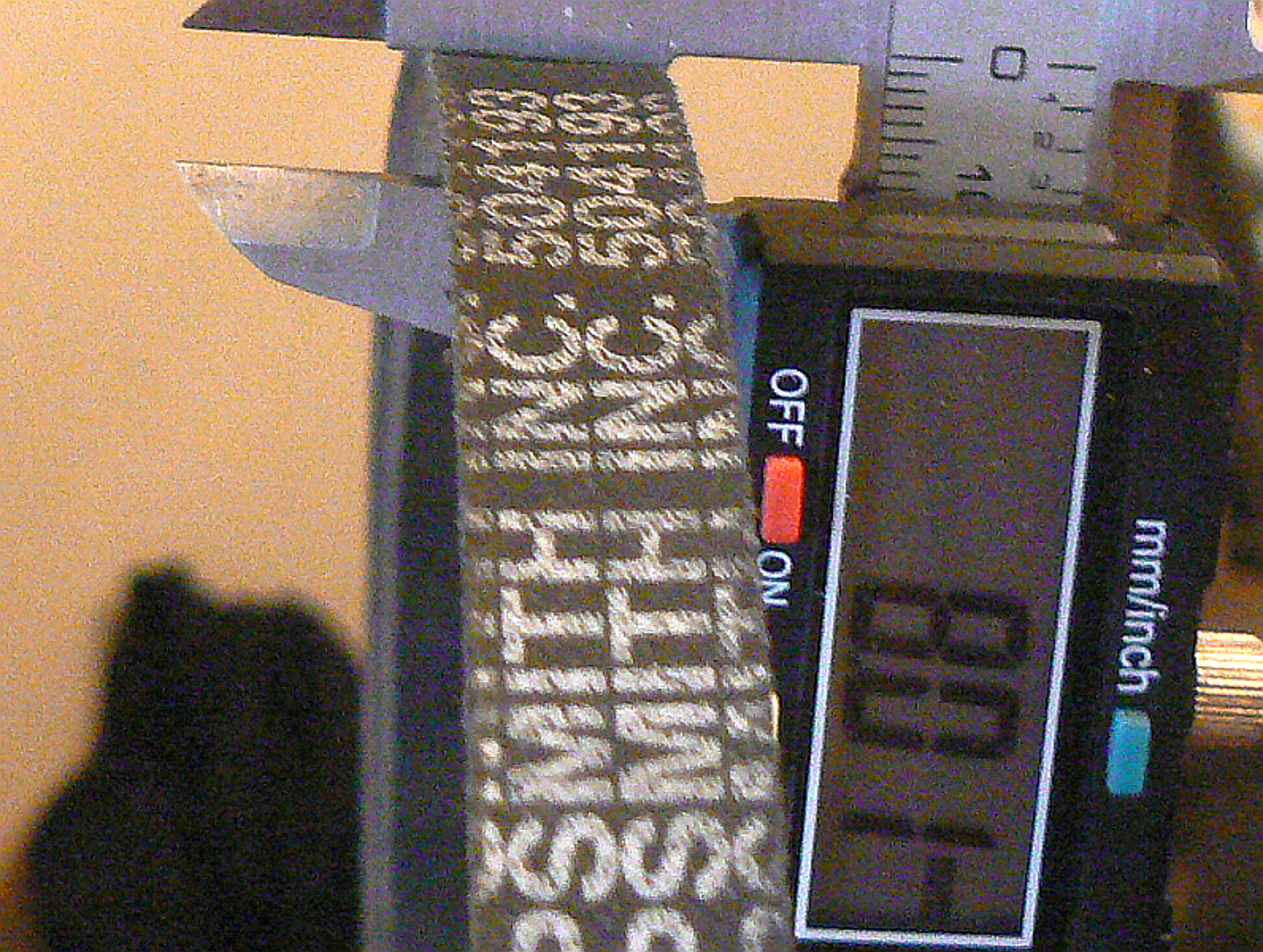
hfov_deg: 51.3
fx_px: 1316
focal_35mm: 36
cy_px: 476
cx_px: 632
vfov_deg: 39.8
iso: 400
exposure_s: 1/10
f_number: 2.8
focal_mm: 6
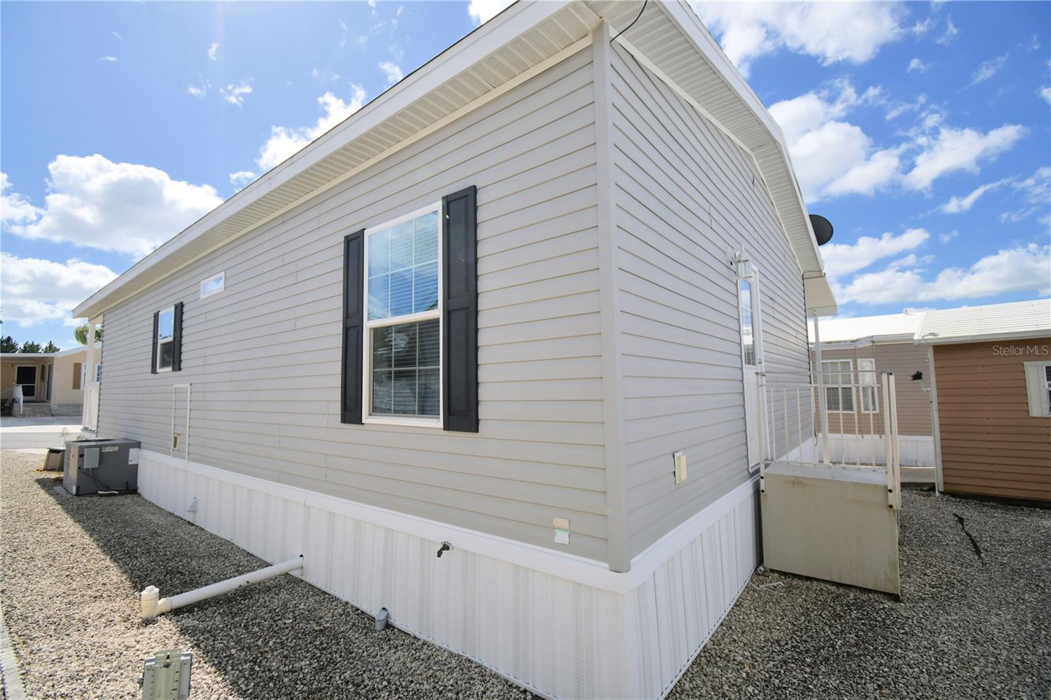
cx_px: 526
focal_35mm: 15
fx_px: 438
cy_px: 350
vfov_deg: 77.3
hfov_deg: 100.4
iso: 100
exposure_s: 1/1600
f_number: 4.5
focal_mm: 10
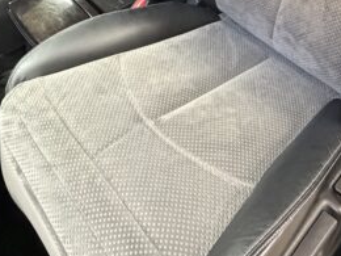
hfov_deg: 43.5
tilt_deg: -28.4
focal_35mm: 43
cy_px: -76
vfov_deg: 27.9
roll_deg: -0.3
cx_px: 211
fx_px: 424
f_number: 2.2
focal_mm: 2.22
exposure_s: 1/50
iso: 800
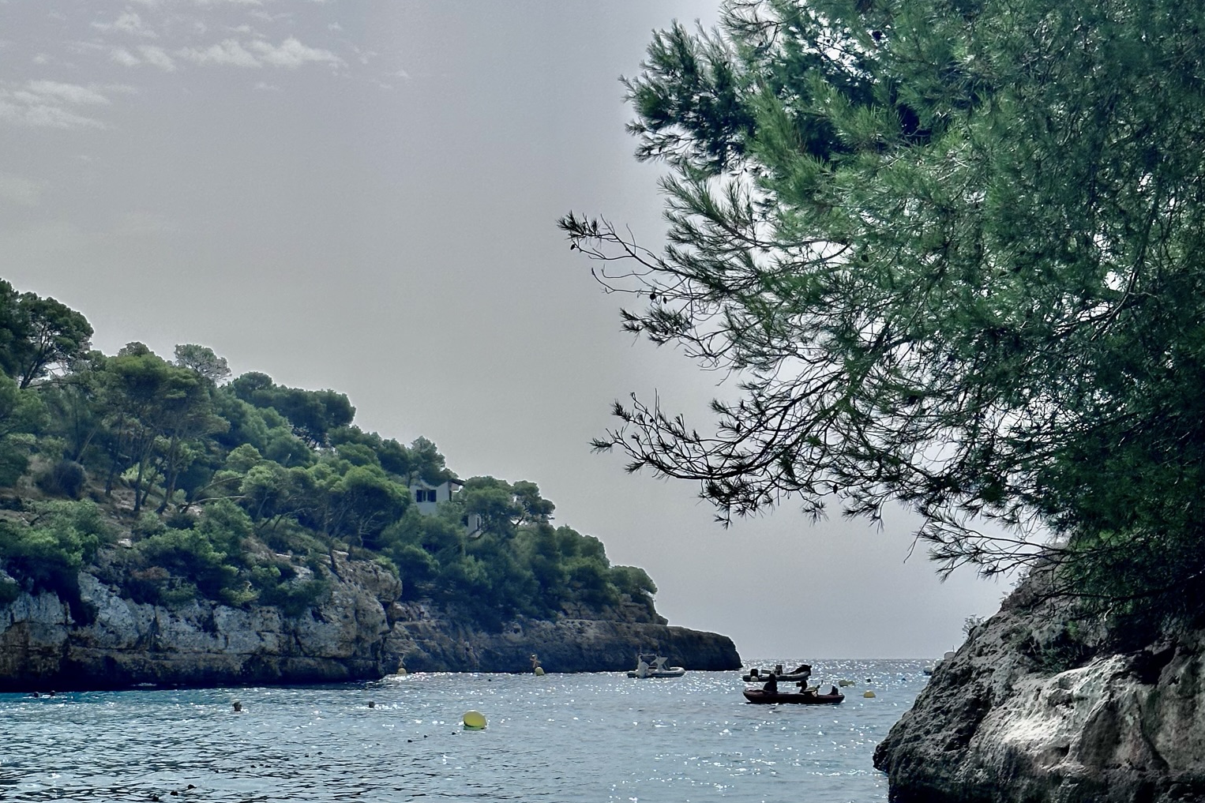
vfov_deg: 20.1
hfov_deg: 30.1
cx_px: 606
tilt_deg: -0.5
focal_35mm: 67
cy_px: 656
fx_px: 2242
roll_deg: -1.0
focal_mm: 6.86
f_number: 1.78
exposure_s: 1/9804
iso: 64
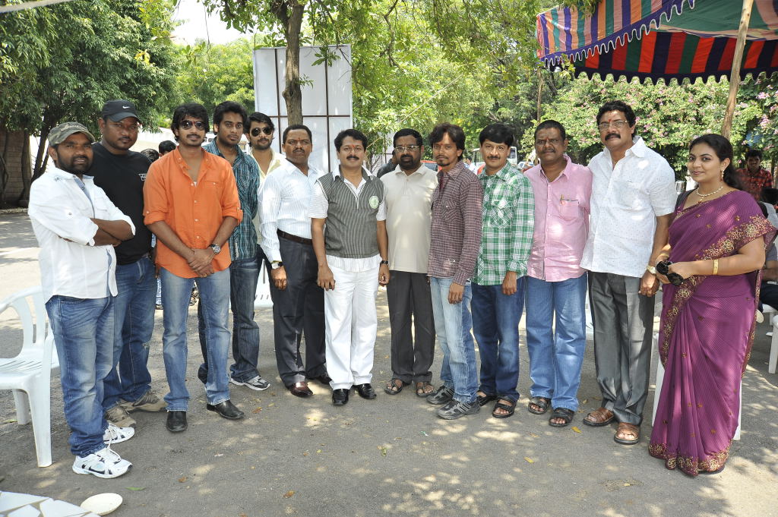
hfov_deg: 65.5
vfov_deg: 46.3
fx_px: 605
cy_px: 258
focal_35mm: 28
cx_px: 389
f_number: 5.6
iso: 250
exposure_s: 1/160
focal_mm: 28
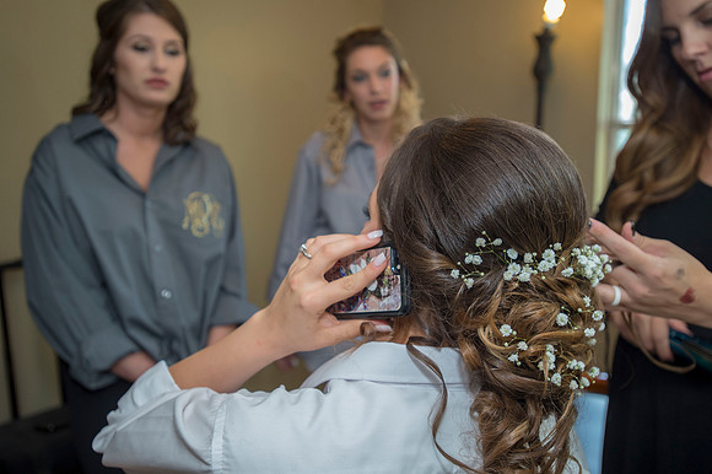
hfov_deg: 54.5
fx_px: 692
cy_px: 237
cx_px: 356
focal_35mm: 35
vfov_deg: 37.8
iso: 1250
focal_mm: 35
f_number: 4
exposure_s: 1/320
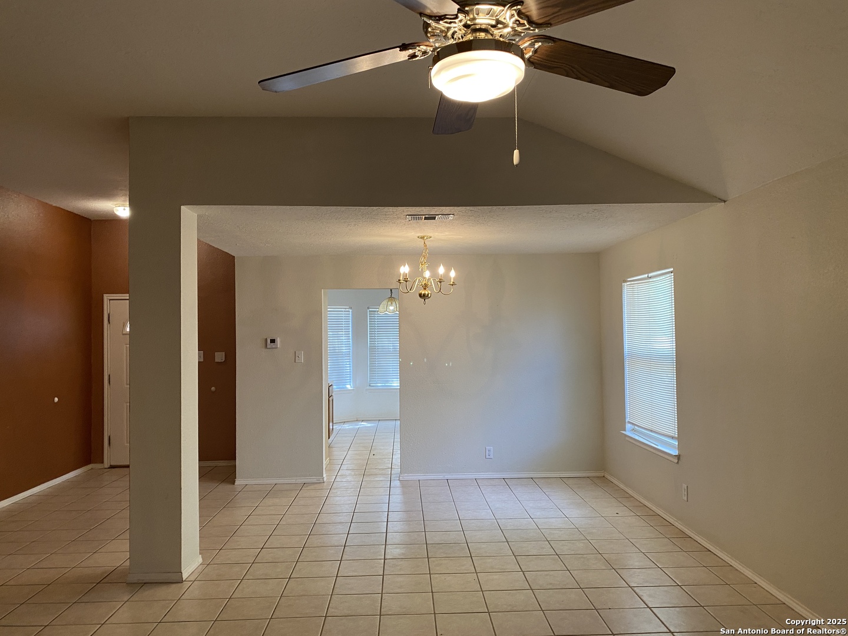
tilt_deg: +1.0
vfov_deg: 53.1
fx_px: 637
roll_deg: +0.8
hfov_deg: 67.3
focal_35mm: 26
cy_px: 318
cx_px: 424
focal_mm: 4.25
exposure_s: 1/60
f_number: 1.8
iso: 100
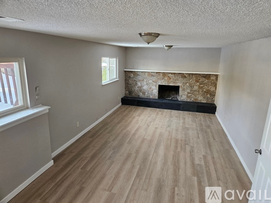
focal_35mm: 23
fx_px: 180
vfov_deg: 58.9
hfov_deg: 73.9
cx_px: 136
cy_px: 102
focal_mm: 5.4
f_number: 1.8
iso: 200
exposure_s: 1/120
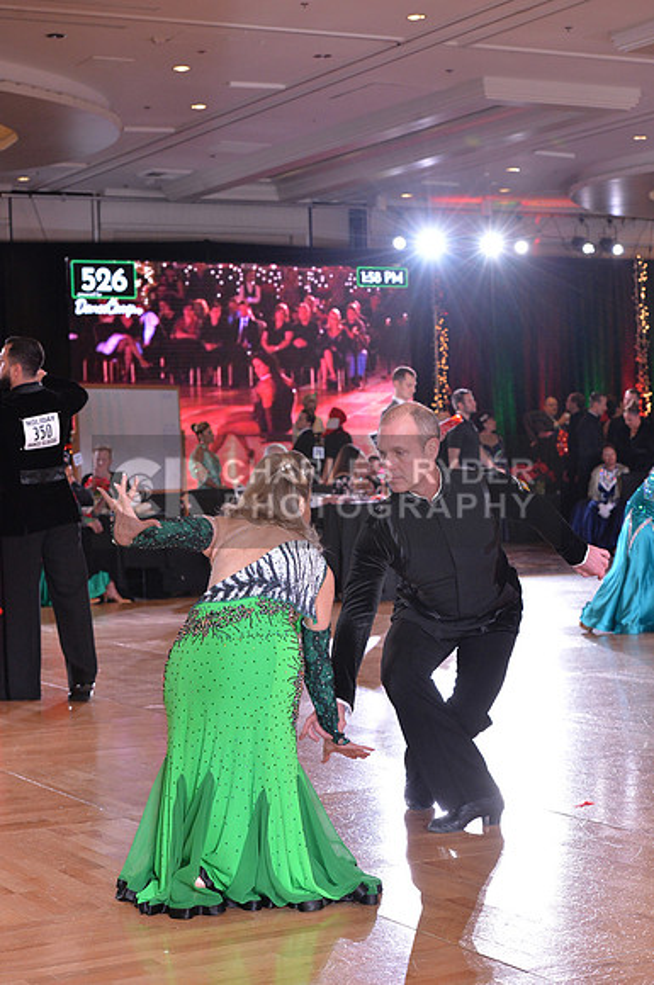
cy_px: 492
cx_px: 327
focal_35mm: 70
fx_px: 1913
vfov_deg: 28.9
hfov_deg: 19.4
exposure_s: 1/200
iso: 2000
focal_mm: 70
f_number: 5.6
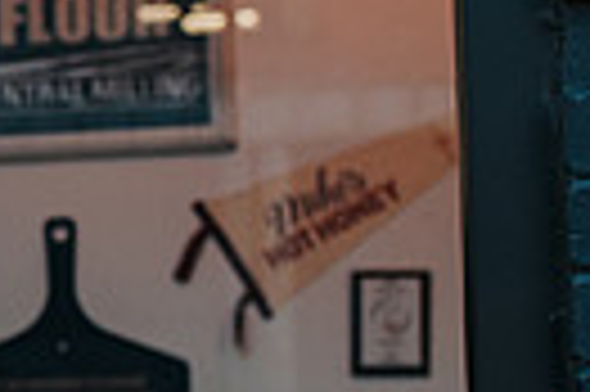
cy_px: 323
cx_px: -616
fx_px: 2864
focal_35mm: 175
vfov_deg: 7.8
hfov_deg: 10.7
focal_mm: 35
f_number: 3.2
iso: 800
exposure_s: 1/1250
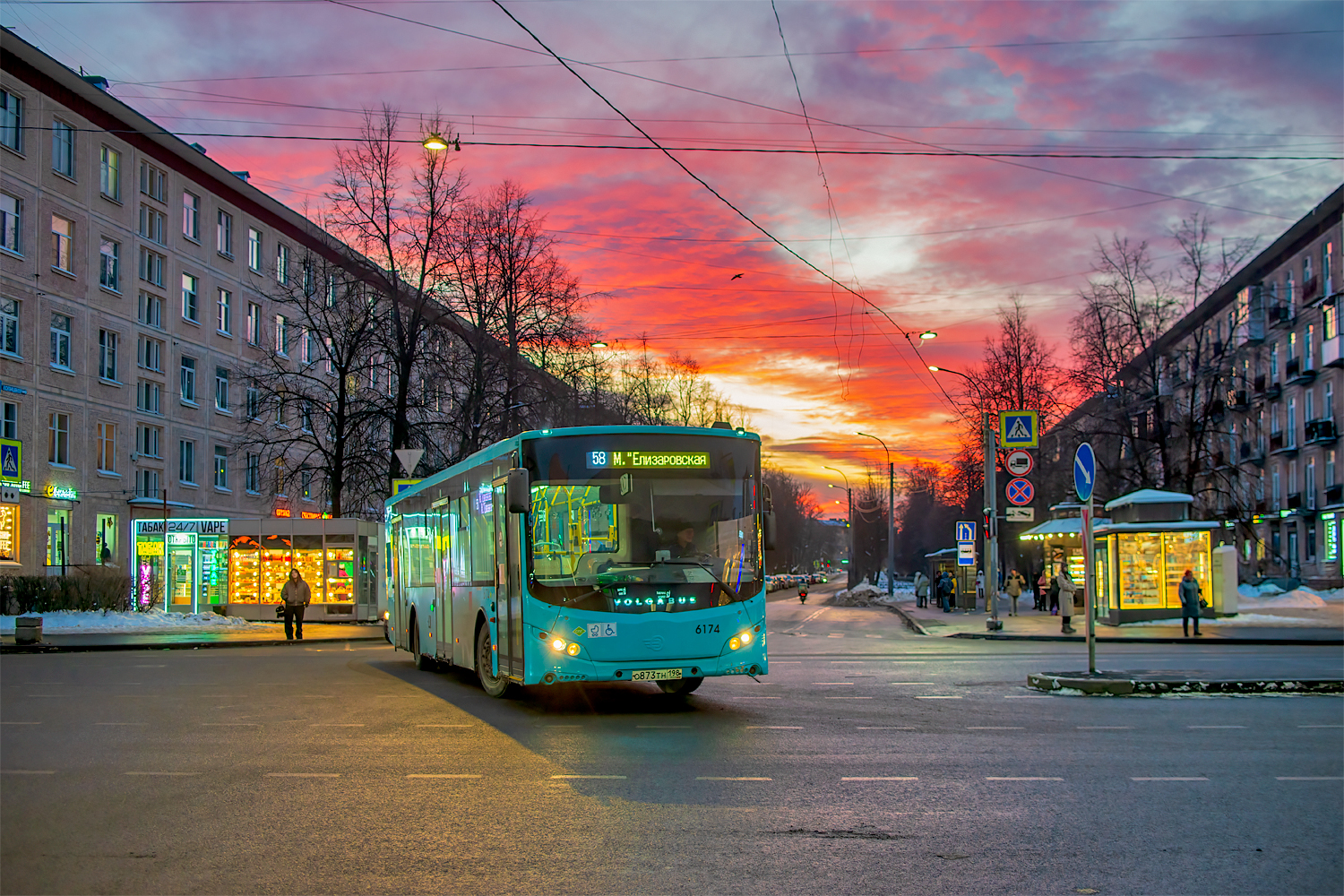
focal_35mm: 35
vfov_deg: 37.9
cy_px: 448
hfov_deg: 54.4
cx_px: 672
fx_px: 1307
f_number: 2.8
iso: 640
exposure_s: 1/160
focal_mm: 35
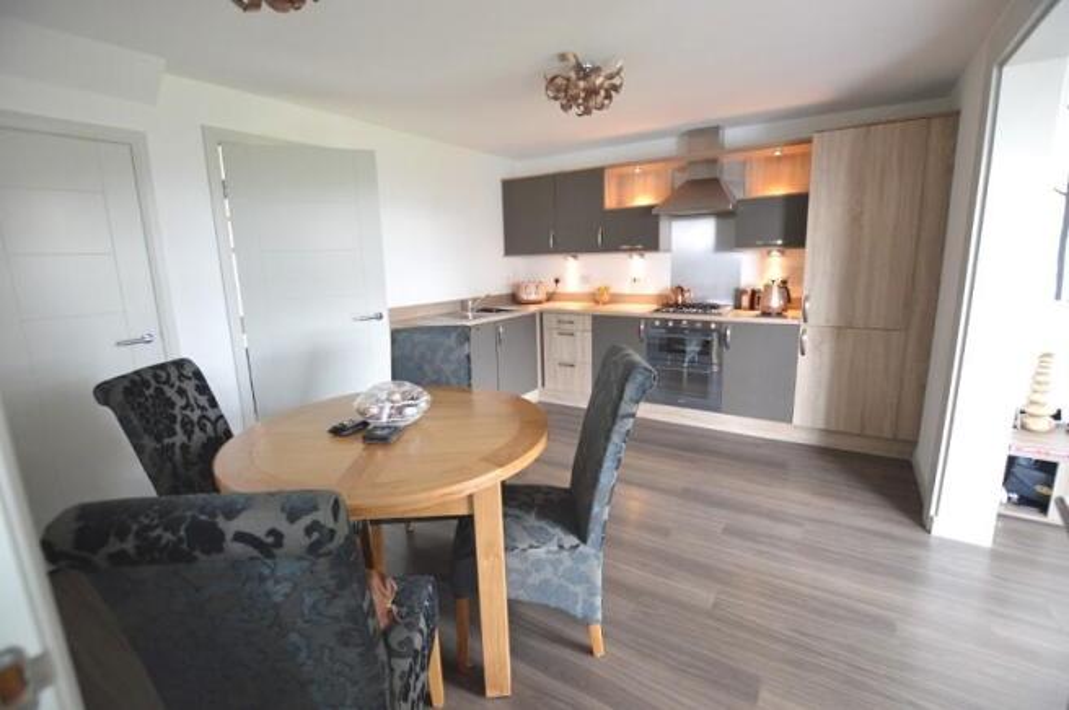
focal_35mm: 15
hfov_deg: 100.4
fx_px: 445
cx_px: 534
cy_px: 355
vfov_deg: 77.2
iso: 1250
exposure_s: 1/60
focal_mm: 10
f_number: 3.5
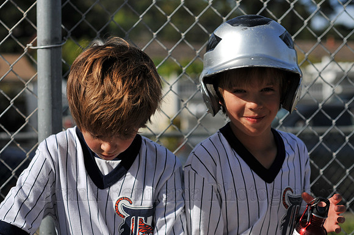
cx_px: 177
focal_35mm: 75
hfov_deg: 27.0
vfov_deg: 18.1
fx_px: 736
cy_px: 118
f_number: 2.8
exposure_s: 1/8000
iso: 200
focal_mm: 50
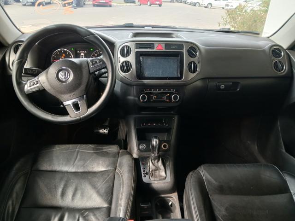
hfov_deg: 67.3
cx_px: 148
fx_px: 222
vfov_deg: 53.1
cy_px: 110
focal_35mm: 26
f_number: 1.8
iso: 250
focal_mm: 3.98
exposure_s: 1/60
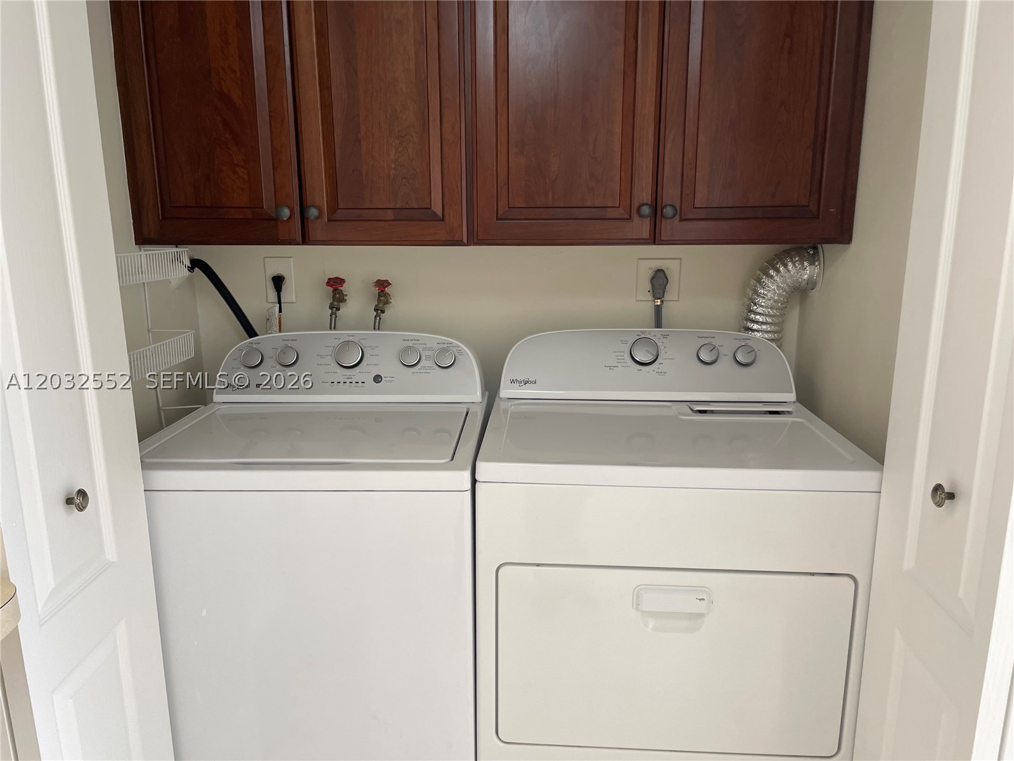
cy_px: 380
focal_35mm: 26
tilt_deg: -12.8
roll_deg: -0.5
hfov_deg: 67.3
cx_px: 507
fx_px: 762
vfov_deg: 53.1
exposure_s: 1/121
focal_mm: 4.2
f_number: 1.6
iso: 100
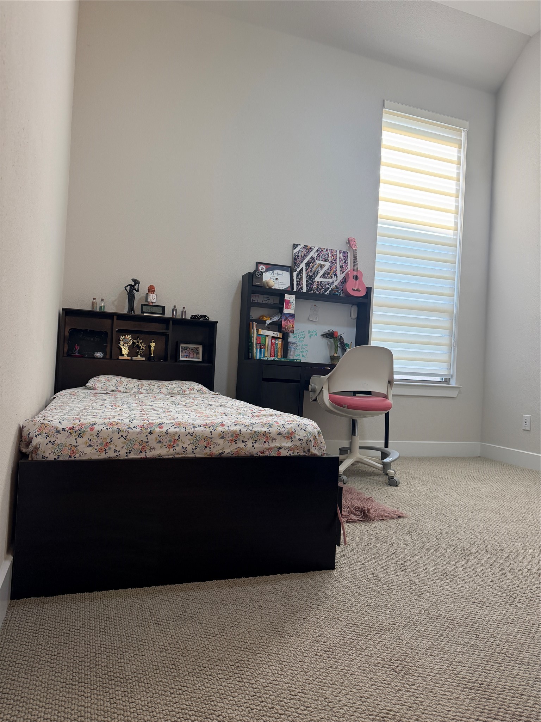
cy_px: 361
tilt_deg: +0.7
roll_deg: -3.2
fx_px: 500
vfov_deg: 71.6
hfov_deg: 56.8
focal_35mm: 24
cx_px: 270
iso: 160
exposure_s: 1/120
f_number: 1.78
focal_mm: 6.76
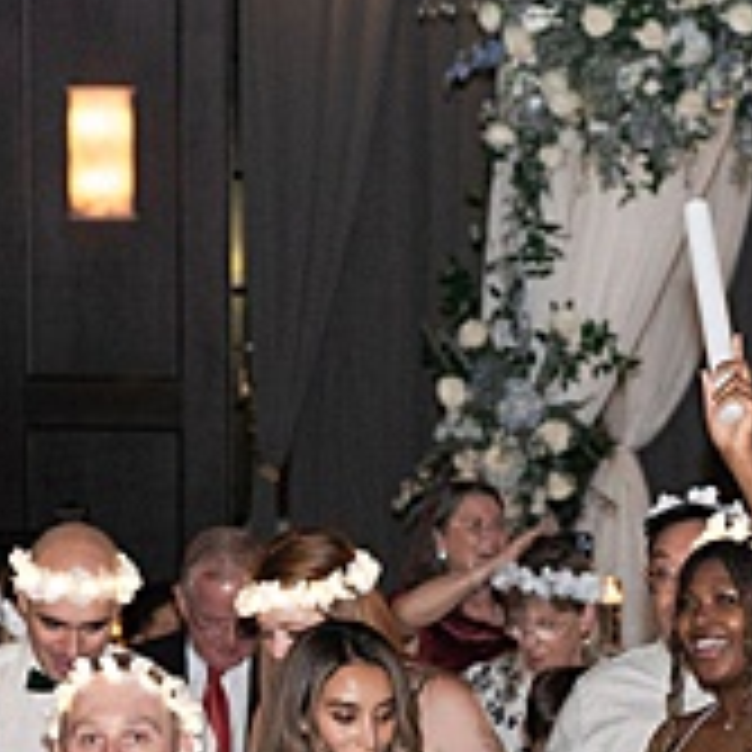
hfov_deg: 8.3
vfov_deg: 8.3
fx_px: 5161
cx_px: 576
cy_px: 874
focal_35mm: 210
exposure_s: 1/250
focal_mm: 55
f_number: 3.5
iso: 1600
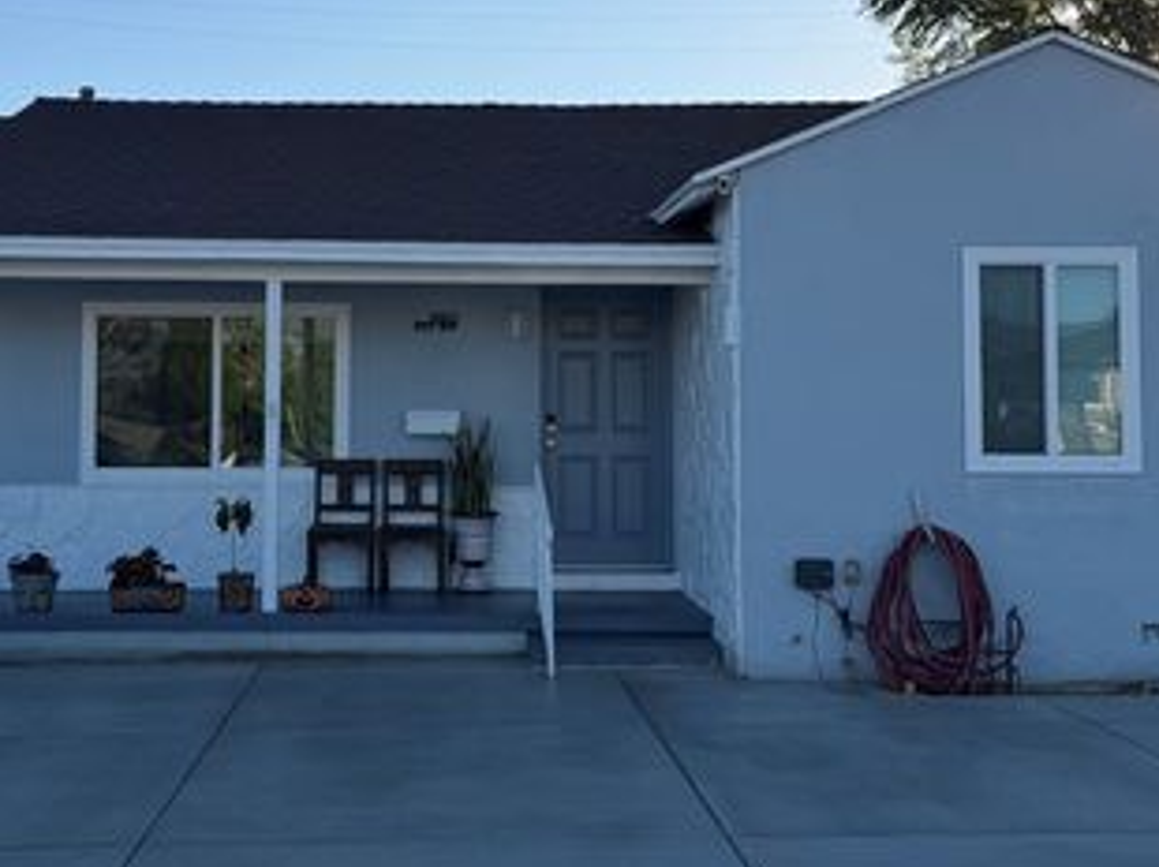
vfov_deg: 31.4
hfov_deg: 41.0
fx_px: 1539
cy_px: 346
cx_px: 445
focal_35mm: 46
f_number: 1.78
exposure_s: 1/3021
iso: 80
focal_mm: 6.76
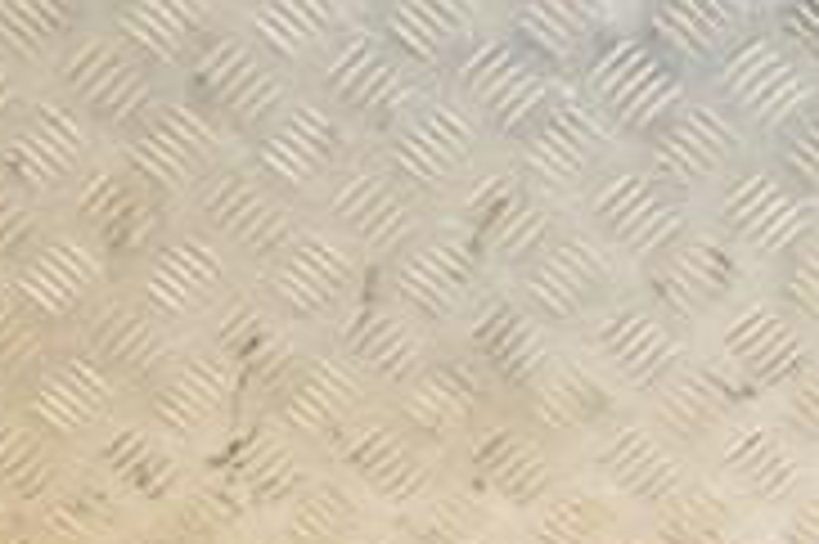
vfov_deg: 11.4
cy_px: 463
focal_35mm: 119
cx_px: 706
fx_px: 2705
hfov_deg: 17.0
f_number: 5.6
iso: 800
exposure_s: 1/200
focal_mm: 24
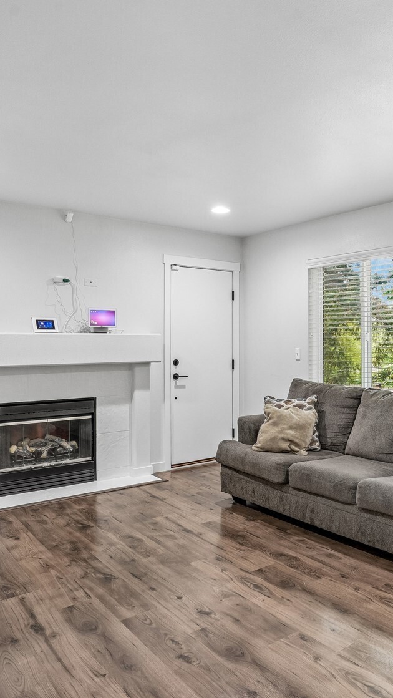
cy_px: 348
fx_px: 500
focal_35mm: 27
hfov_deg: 41.5
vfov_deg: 69.8
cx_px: 300
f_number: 8
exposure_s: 1/8
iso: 400
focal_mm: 17
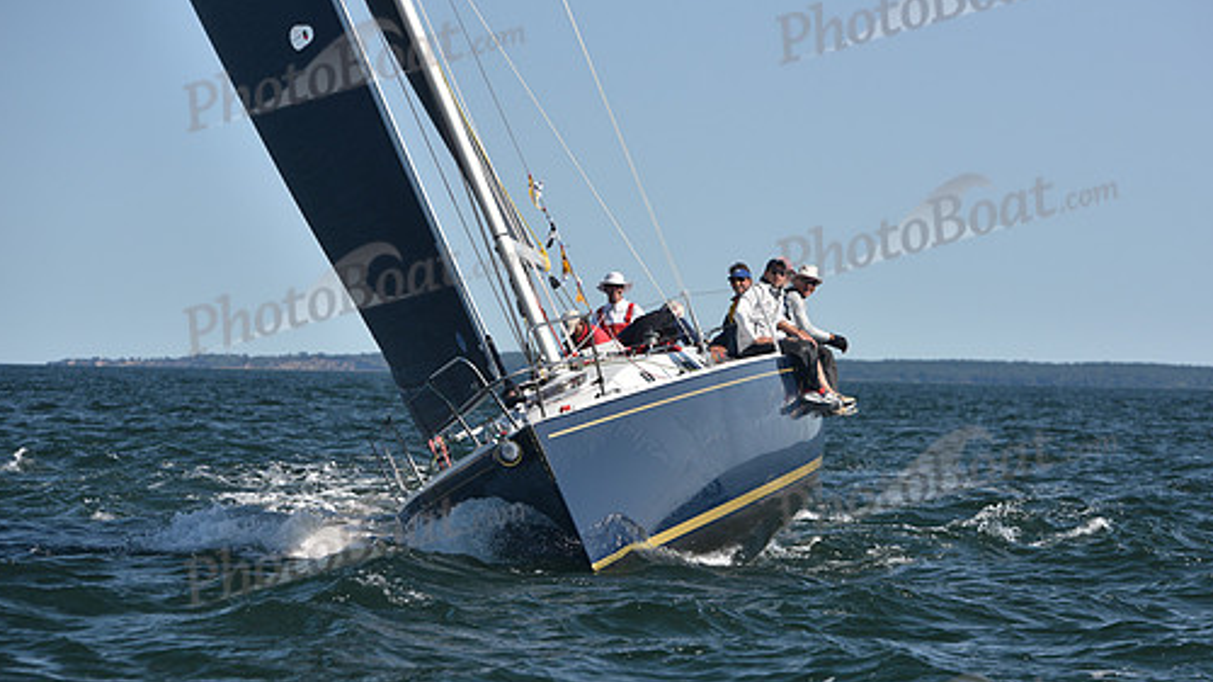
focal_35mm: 164
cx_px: 653
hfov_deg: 13.1
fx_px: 5274
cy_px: 385
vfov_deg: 7.4
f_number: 5.6
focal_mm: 135
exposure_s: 1/1000
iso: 250
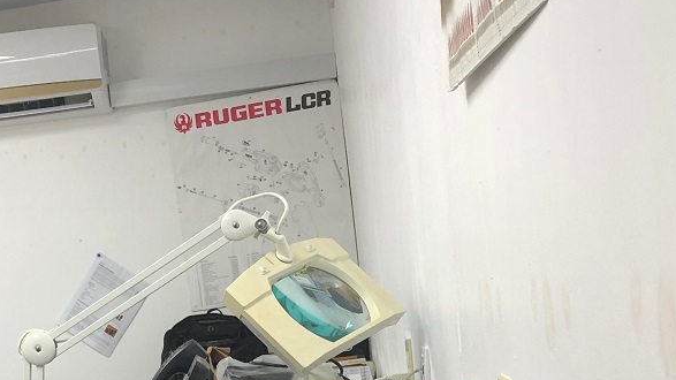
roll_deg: +7.8
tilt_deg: -8.5
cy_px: 502
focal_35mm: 71
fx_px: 1272
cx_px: 83
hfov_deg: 28.7
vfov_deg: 16.1
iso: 25
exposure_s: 1/30
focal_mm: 4
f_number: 1.8
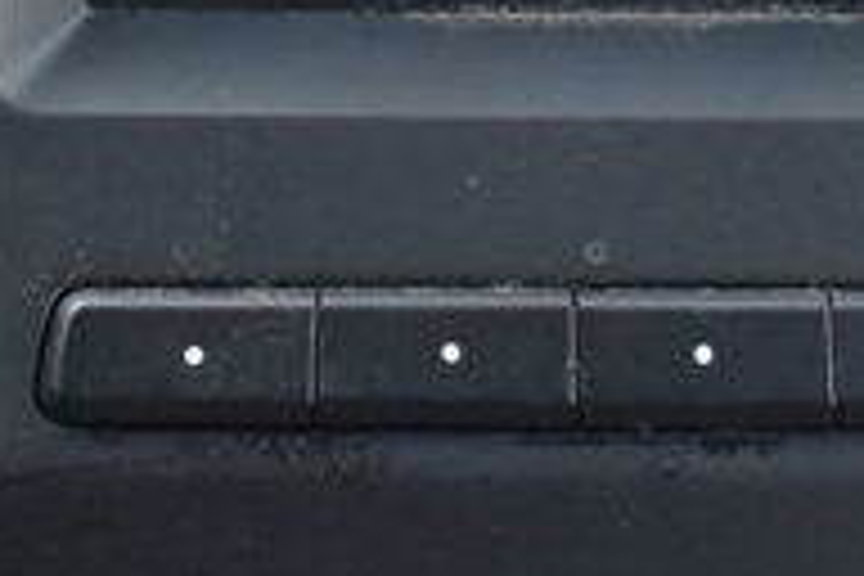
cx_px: 634
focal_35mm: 208
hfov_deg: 9.9
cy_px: -243
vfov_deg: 6.5
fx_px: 4992
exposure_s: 1/60
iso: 400
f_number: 8
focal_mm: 26
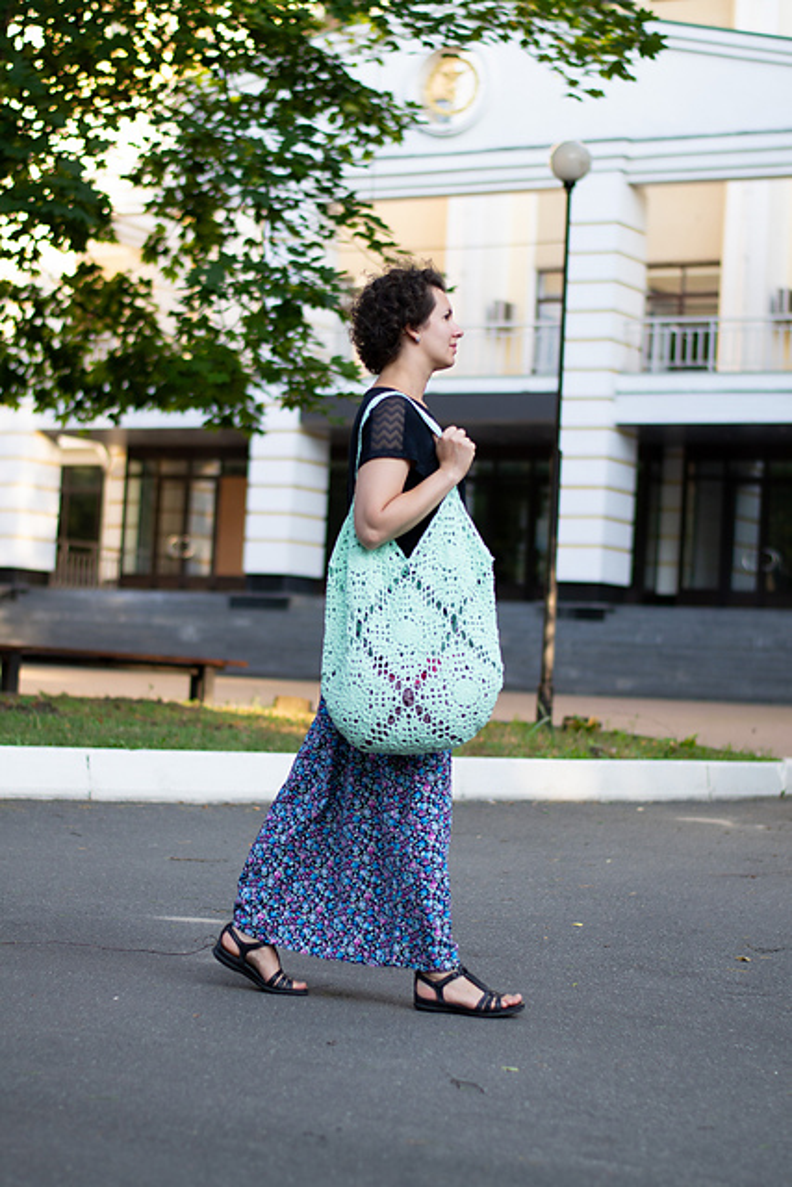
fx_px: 2473
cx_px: 396
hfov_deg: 18.2
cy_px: 594
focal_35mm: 75
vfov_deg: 27.0
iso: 200
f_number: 2
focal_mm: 50
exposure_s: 1/500
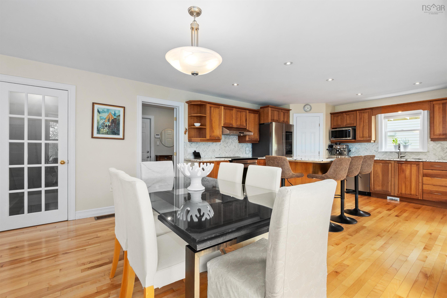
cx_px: 224
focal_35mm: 15
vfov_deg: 77.3
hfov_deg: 100.4
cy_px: 149
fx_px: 186
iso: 400
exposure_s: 1/15
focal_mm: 10
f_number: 10
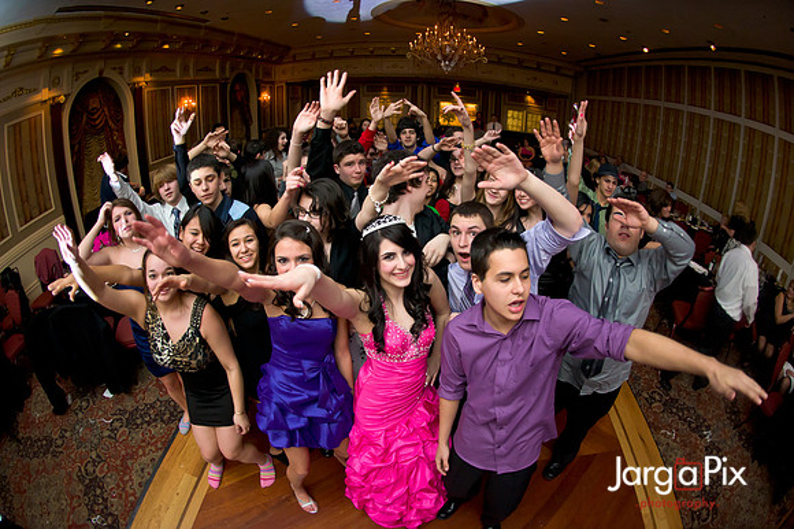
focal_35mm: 16
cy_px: 264
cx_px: 397
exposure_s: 1/125
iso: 3200
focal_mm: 16
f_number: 3.2
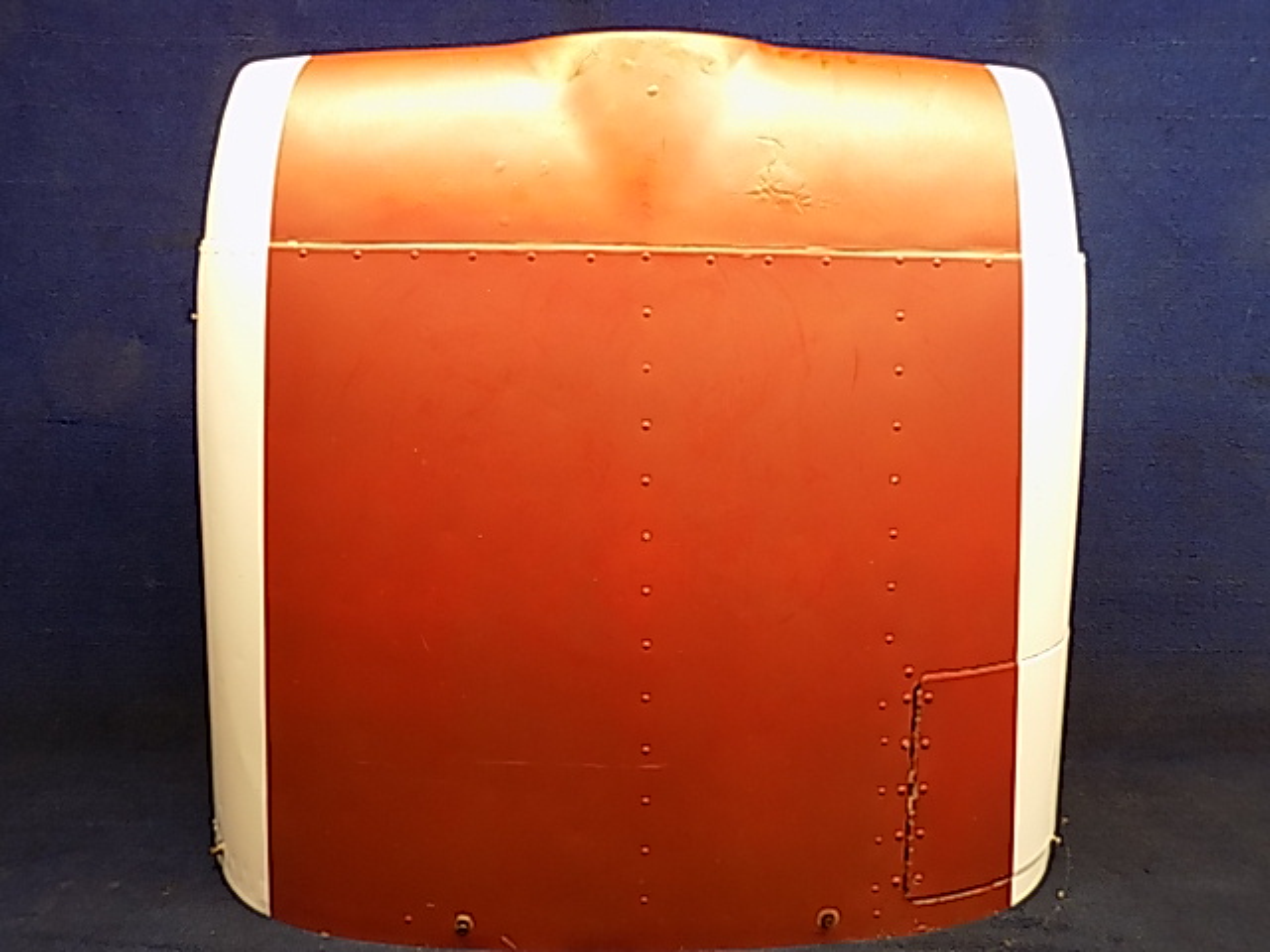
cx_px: 635
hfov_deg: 65.3
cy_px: 476
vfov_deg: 51.4
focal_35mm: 27
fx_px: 991
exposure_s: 1/30
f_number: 3.2
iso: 180
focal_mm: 4.8
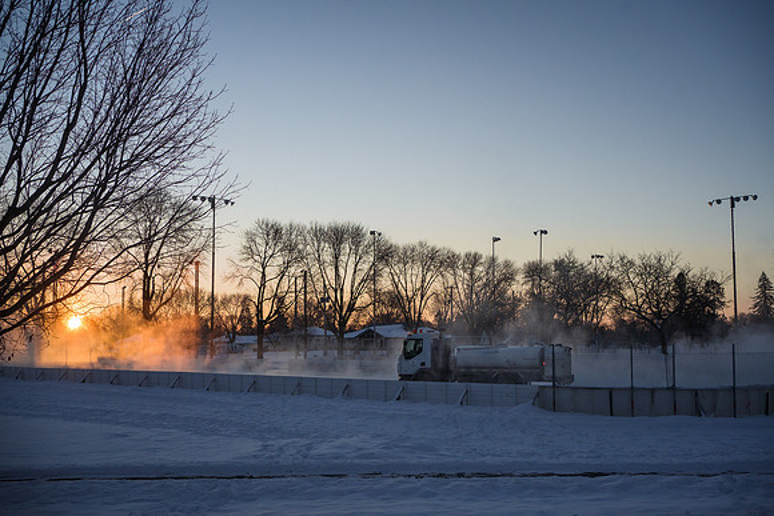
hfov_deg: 51.4
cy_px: 266
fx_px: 804
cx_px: 406
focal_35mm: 37
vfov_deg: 35.6
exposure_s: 1/2500
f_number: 5.6
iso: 1250
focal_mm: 35
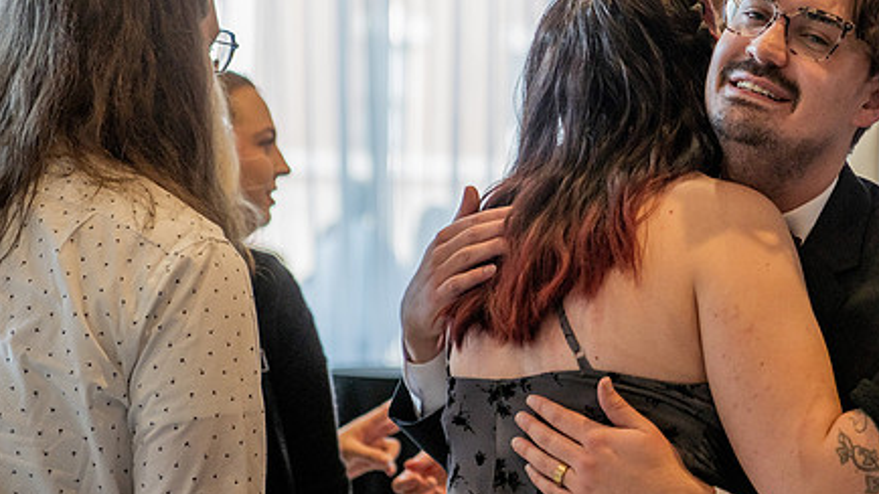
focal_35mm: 98
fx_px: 2284
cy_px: 214
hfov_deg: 21.7
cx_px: 535
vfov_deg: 12.3
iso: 1000
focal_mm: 70
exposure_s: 1/200
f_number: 2.8
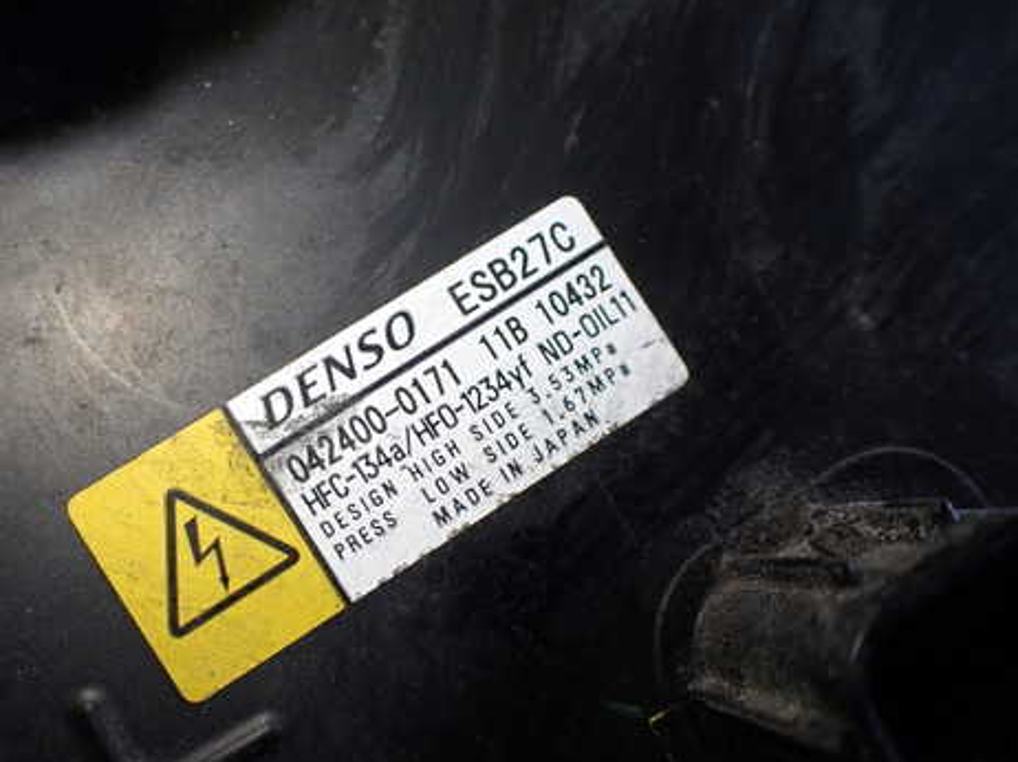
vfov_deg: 36.8
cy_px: 421
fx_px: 1146
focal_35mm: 39
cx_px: 450
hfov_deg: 47.8
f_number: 2.3
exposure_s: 1/125
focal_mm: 5.4
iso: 250
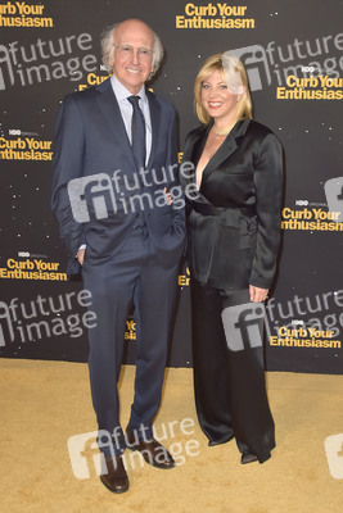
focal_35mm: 36
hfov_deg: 36.9
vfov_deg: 53.1
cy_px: 256
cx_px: 172
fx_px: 514
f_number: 7.1
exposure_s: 1/250
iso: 320
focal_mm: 36
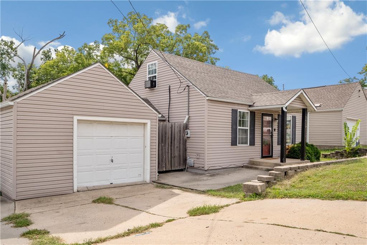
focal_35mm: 28
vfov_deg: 46.4
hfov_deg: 65.5
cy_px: 122
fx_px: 285
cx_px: 184
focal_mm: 14
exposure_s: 1/1000
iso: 400
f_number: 8
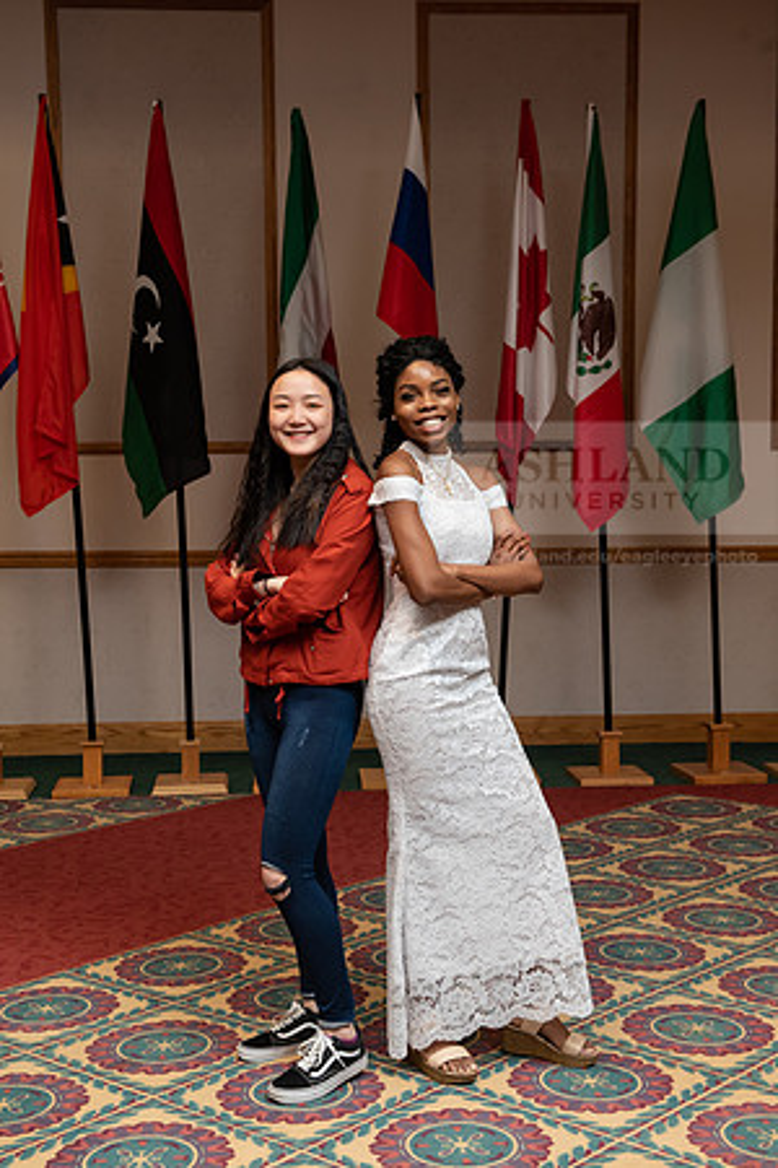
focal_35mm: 52
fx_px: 1686
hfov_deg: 26.0
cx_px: 389
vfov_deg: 38.2
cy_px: 584
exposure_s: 1/200
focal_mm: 52
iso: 2000
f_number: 6.3
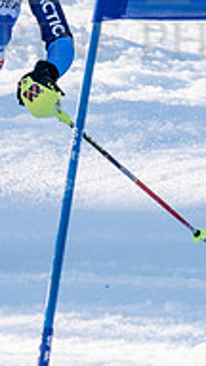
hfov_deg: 0.5
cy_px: 80
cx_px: -67
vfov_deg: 0.9
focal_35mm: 2339
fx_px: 22713
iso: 1250
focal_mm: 560
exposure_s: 1/2000
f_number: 8
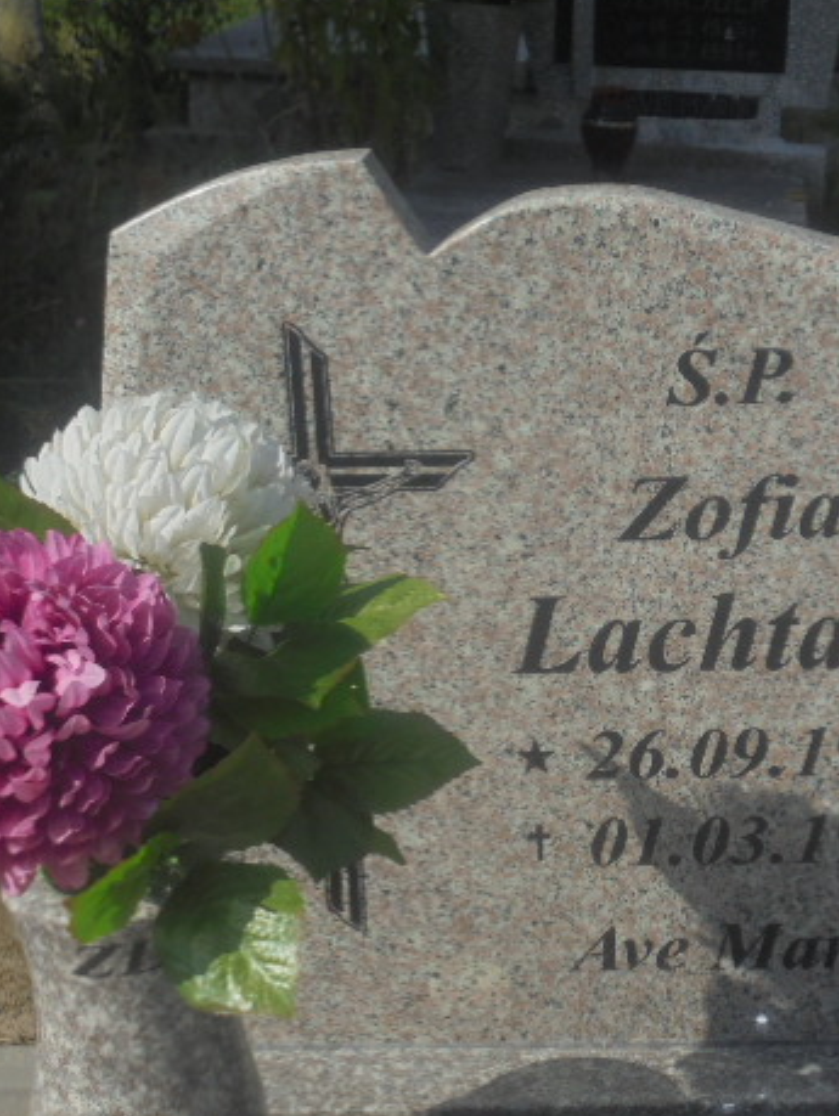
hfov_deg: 18.8
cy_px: 567
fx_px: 2517
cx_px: 647
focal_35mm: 78
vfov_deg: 25.0
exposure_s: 1/800
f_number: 5.2
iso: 100
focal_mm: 10.1
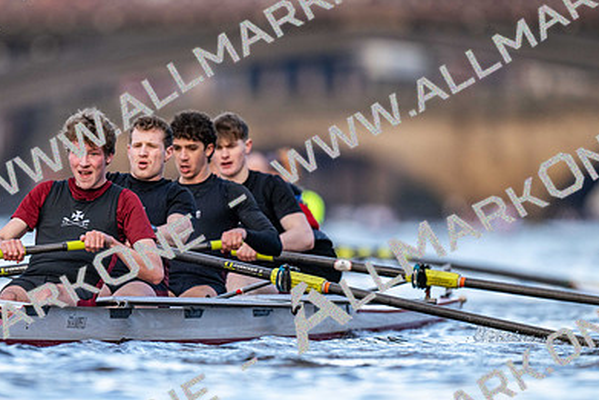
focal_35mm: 891
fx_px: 14830
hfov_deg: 2.3
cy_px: 209
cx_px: 159
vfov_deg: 1.5
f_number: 4
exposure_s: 1/2500
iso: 1600
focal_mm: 600
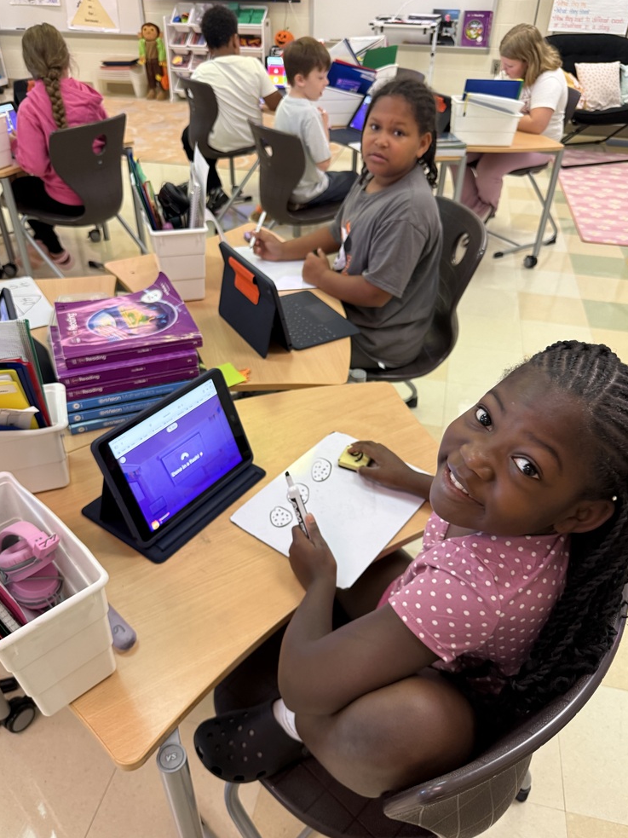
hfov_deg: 54.9
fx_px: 605
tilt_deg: -36.9
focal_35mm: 25
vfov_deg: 69.4
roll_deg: -0.8
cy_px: 429
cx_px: 306
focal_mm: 6.76
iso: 320
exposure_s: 1/60
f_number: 1.78
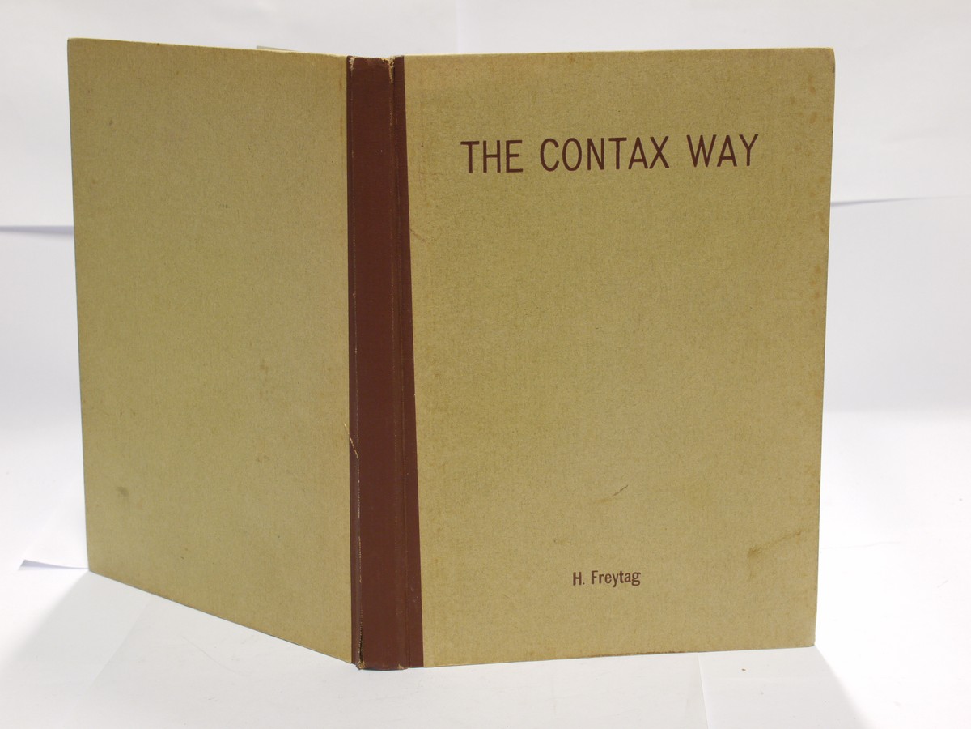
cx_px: 486
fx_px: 1683
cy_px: 364
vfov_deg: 24.4
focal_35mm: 60
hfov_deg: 32.2
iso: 400
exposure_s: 1/10
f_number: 8
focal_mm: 30
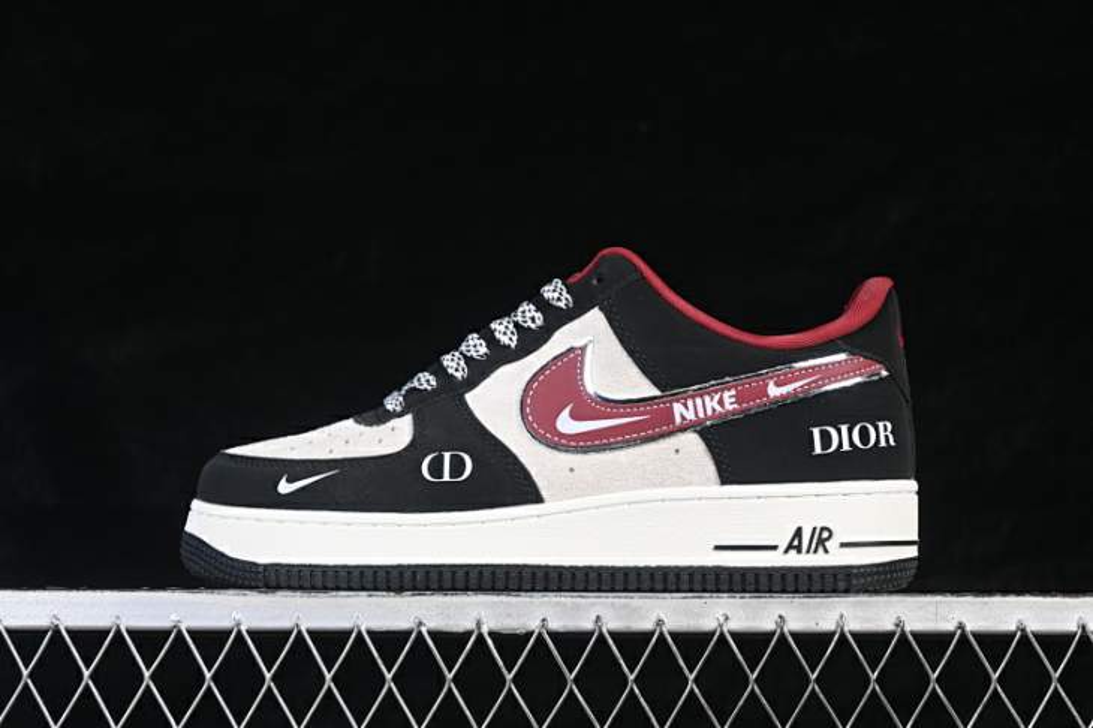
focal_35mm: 75
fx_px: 2276
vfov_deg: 18.2
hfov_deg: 27.0
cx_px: 546
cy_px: 364
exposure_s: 1/60
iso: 160
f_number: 6.3
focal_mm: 50
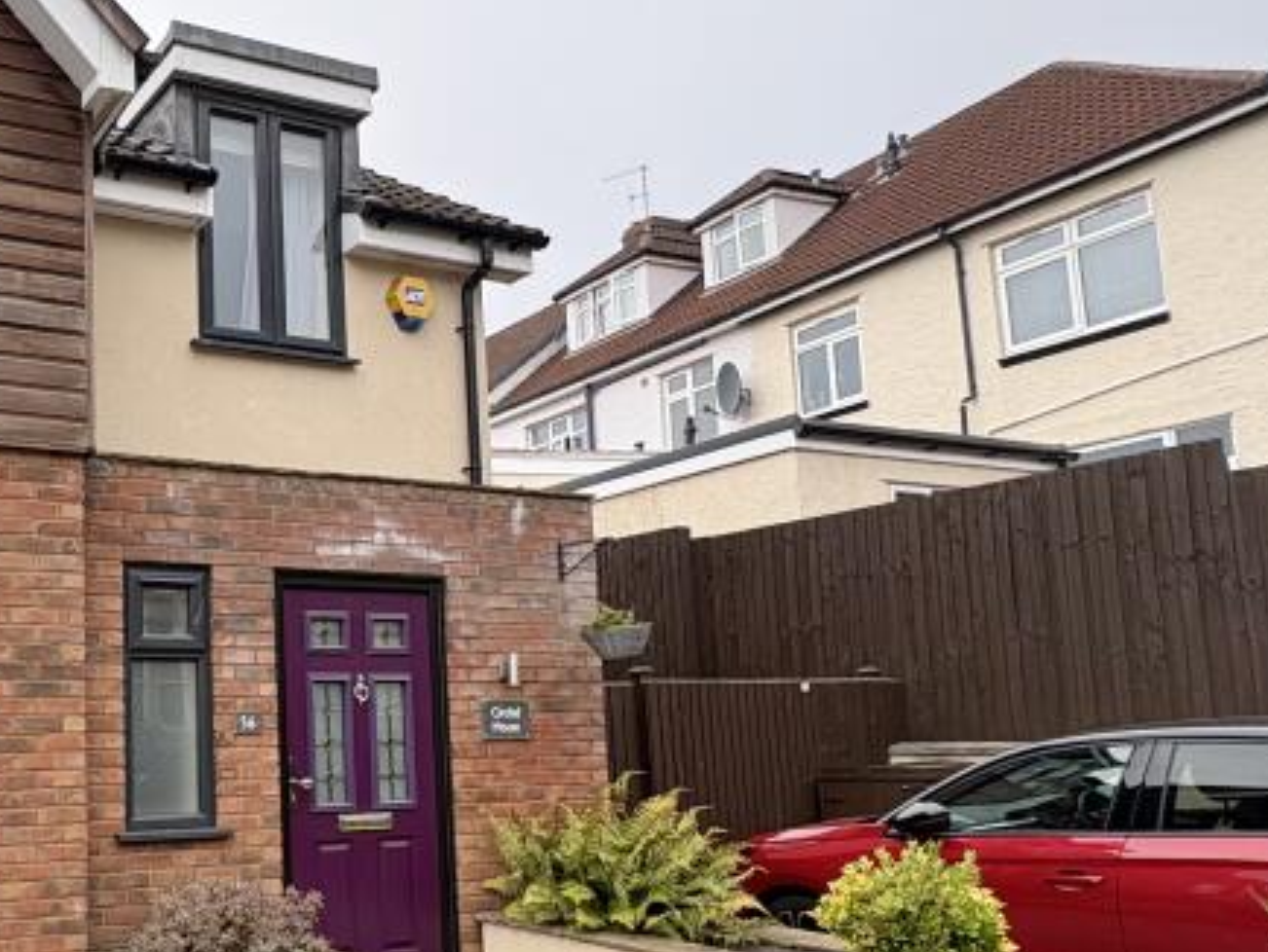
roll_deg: +1.6
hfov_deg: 49.7
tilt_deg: +7.5
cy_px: 599
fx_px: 1209
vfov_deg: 42.6
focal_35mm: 33
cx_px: 143
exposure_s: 1/485
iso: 50
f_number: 2.2
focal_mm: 2.22
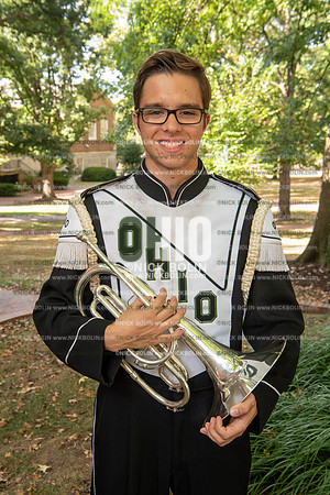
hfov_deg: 29.9
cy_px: 248
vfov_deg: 43.6
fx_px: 619
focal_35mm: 45
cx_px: 165
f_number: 8
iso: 500
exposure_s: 1/100
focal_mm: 45
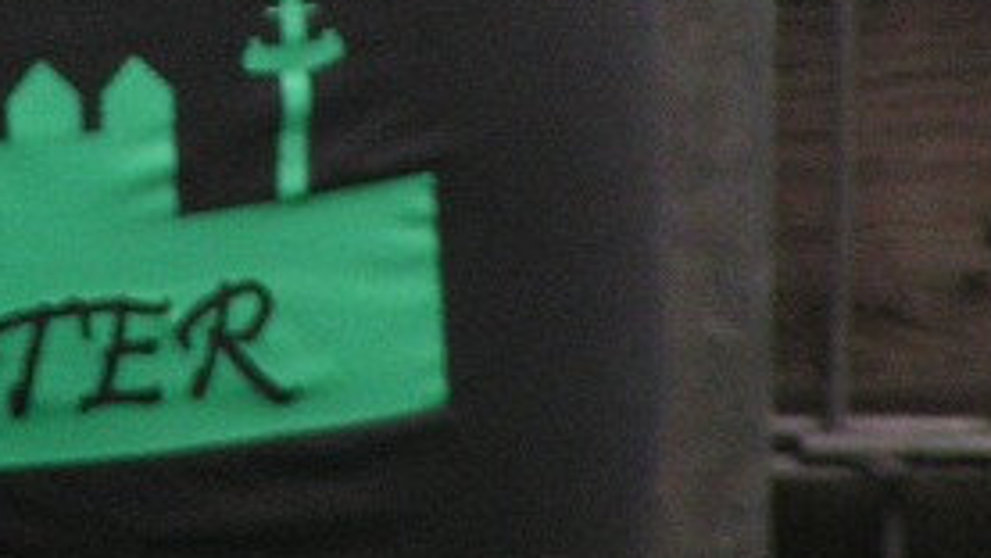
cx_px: -404
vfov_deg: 1.0
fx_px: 31437
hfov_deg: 1.8
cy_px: -440
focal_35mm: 1196
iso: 200
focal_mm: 58
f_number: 3.5
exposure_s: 1/320
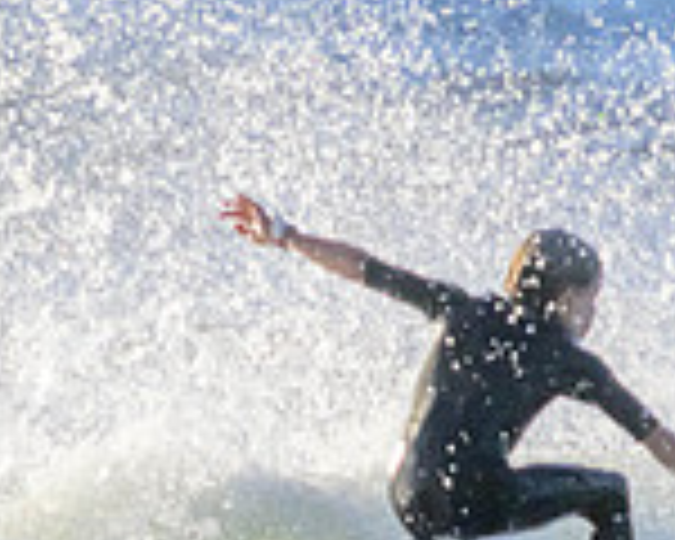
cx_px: 828
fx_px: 79470
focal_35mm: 3978
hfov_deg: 0.5
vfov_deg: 0.4
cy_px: 869
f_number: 11
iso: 1400
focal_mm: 800
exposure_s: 1/2000
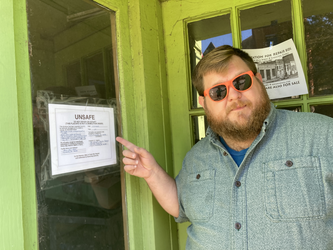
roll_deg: +2.1
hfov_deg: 63.4
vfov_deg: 49.7
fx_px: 269
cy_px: 125
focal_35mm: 28
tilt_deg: +4.9
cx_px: 166
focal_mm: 3.99
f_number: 1.8
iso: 32
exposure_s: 1/121
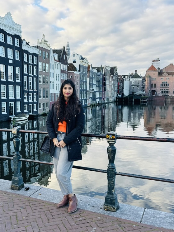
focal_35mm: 33
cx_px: 55
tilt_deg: -7.3
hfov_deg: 42.2
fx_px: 221
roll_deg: -0.1
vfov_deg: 55.3
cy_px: 117
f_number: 1.78
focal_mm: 6.86
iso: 80
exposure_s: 1/488
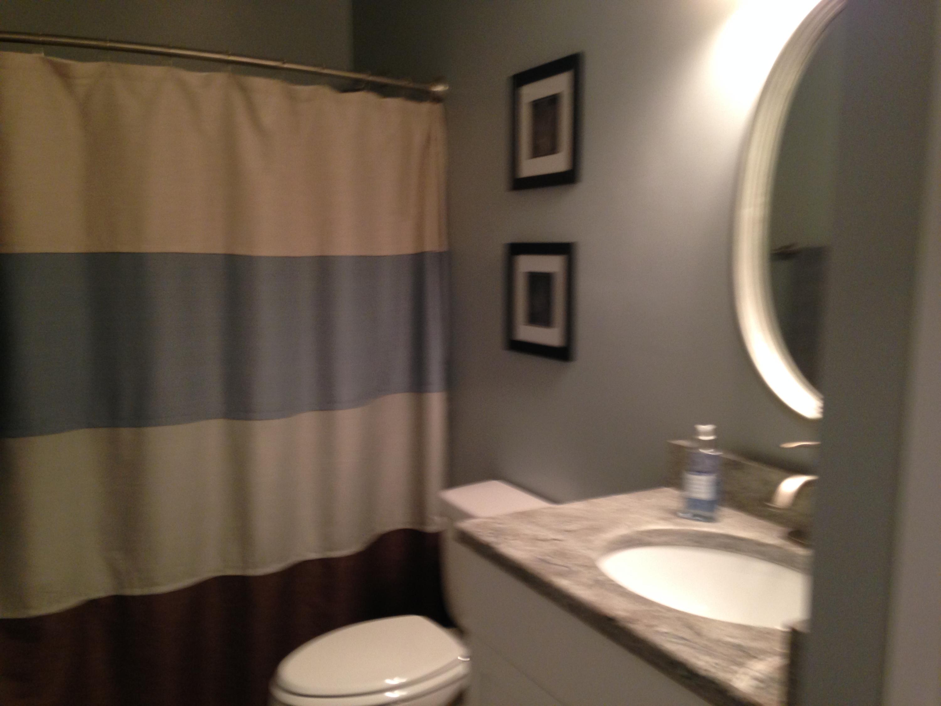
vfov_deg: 42.9
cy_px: 353
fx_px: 897
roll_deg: +0.0
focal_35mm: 33
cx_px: 470
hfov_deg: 55.4
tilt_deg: -6.7
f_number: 2.4
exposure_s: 1/20
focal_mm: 4.12
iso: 125
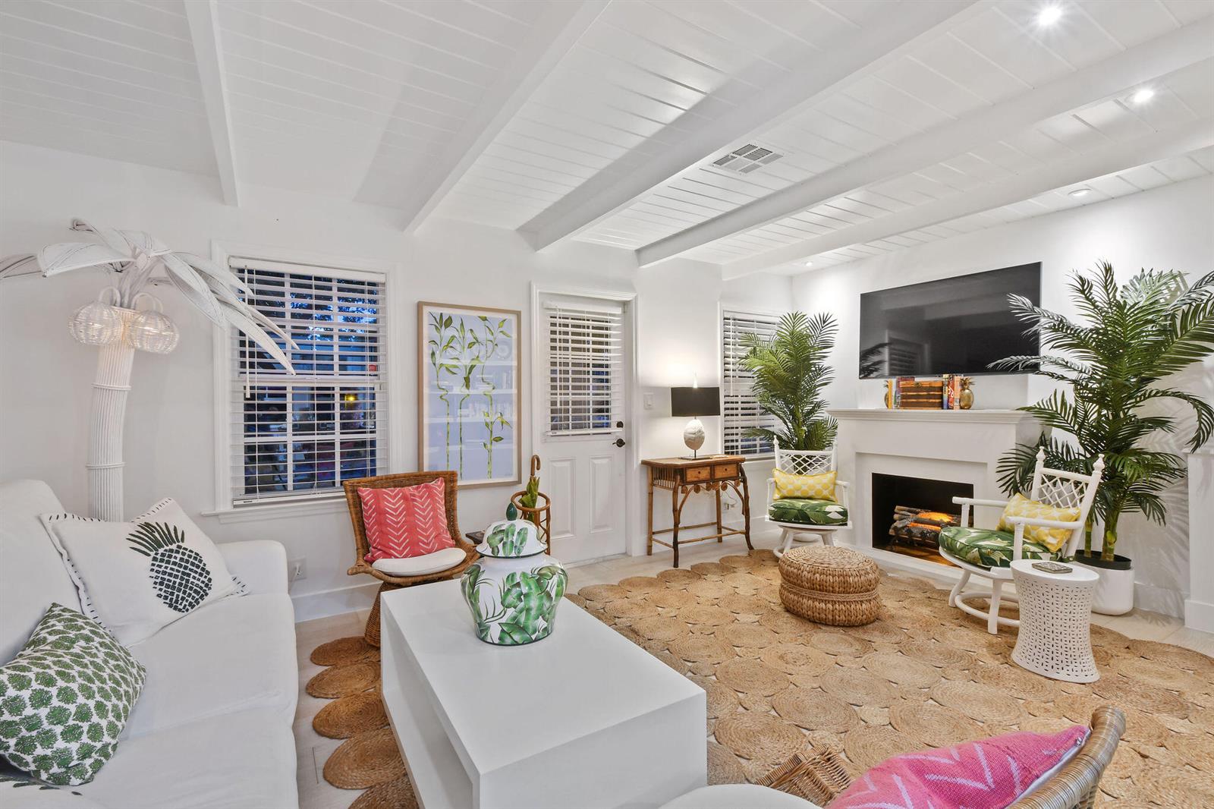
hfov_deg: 100.4
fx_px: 506
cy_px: 404
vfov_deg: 77.3
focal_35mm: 15
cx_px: 607
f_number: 11
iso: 100
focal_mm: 10
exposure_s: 6
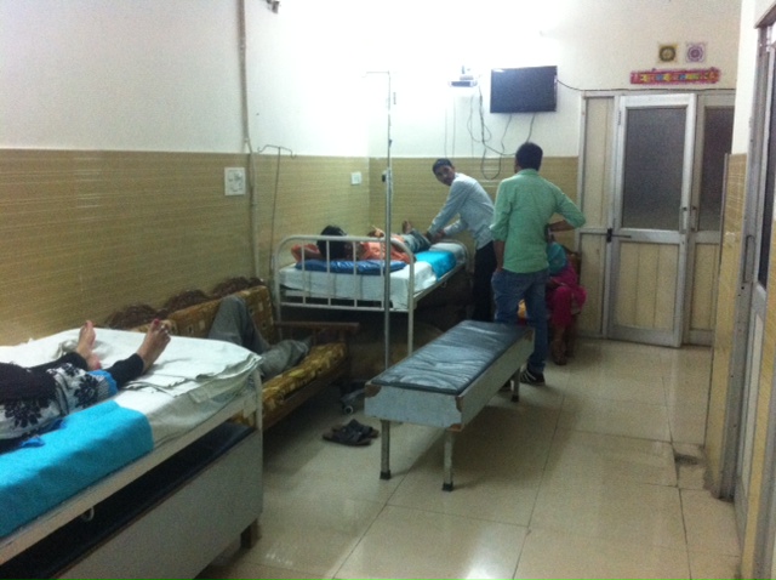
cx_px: 388
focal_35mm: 35
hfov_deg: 52.7
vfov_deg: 40.6
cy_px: 290
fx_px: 783
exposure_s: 1/17
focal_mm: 3.85
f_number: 2.8
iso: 400
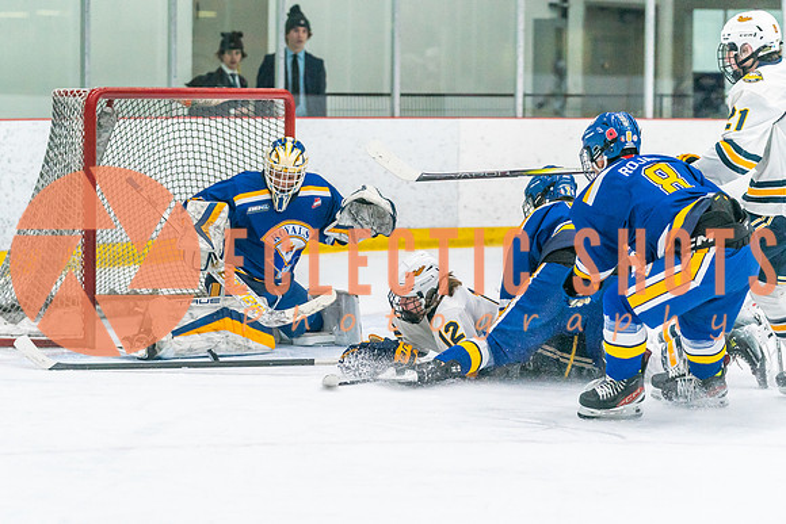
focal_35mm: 135
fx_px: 2951
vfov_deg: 10.2
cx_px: 358
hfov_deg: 15.2
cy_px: 327
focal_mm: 101
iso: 3200
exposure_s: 1/1250
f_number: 2.8
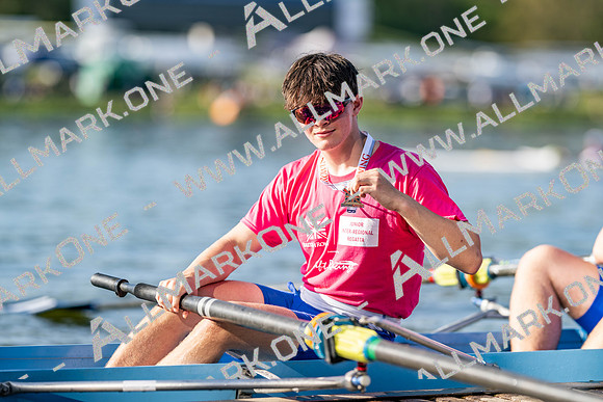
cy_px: 201
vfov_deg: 10.2
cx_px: 302
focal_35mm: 135
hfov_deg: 15.2
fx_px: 2262
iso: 64
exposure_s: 1/2500
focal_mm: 135
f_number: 1.8
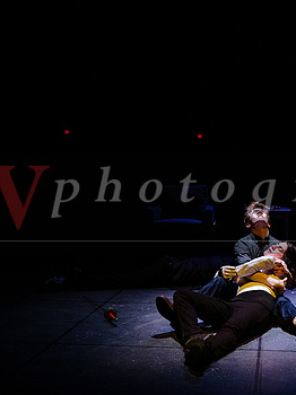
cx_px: 240
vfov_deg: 34.9
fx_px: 628
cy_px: 212
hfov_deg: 26.0
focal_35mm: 55
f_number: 2.8
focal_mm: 29
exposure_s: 1/125
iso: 1600
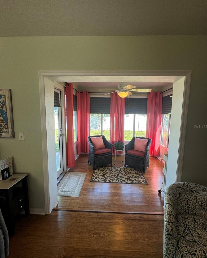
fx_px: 115
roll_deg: -1.0
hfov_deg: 84.1
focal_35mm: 15
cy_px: 127
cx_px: 105
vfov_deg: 96.8
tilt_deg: -7.2
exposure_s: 1/120
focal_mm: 2.22
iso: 125
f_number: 2.2
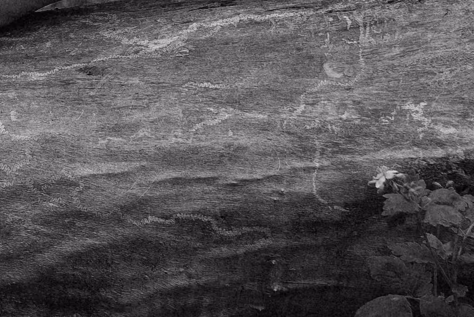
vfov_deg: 6.7
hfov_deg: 9.9
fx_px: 2673
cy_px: -130
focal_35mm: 203
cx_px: -146
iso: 100
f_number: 2.5
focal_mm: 35
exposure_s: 1/400
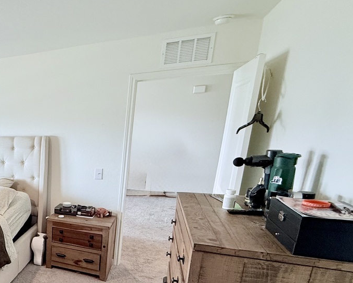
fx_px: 303
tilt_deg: -14.8
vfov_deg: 48.3
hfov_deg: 47.6
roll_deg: +2.1
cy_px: 207
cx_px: -16
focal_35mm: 29
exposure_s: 1/60
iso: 160
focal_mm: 2.22
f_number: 2.2
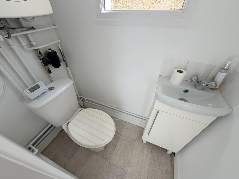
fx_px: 97
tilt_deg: -39.0
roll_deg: +0.7
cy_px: 90
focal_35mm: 14
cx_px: 120
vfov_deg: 85.7
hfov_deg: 102.1
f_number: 2.2
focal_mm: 2.22
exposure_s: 1/152
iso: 40
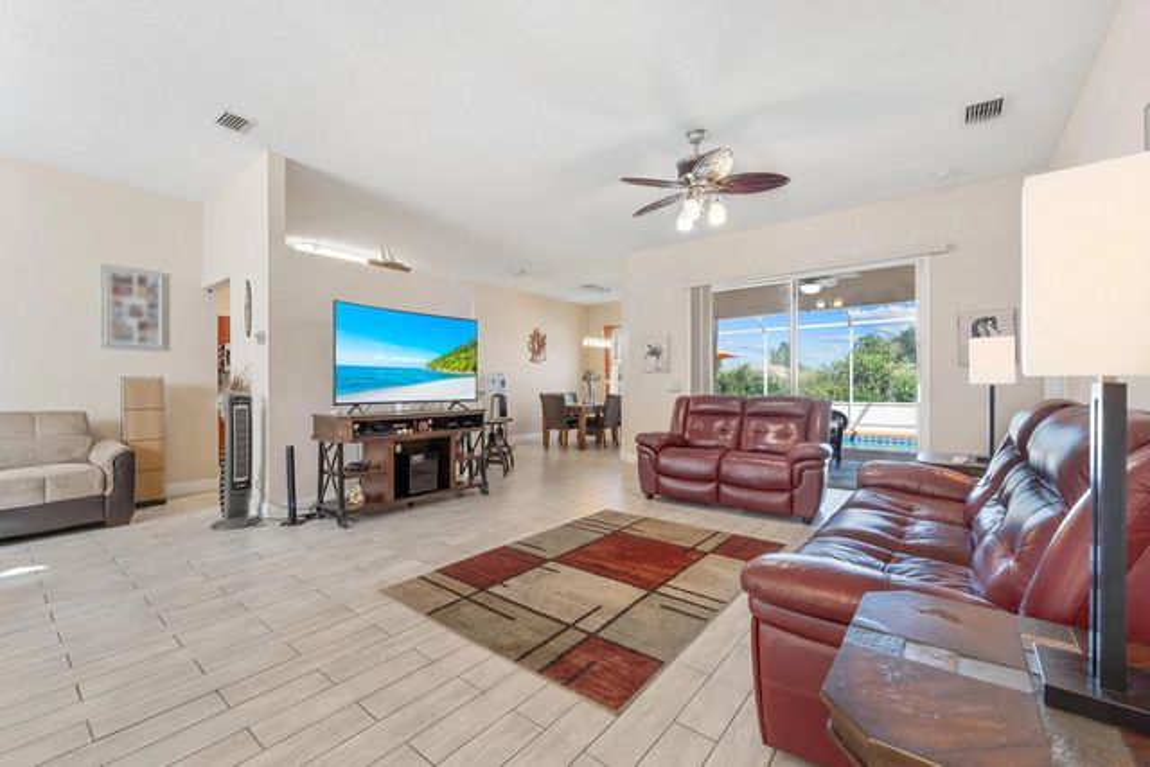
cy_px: 384
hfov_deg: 104.2
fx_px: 447
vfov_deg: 81.2
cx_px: 575
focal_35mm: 14
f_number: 9
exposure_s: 1/4
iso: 250
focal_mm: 14
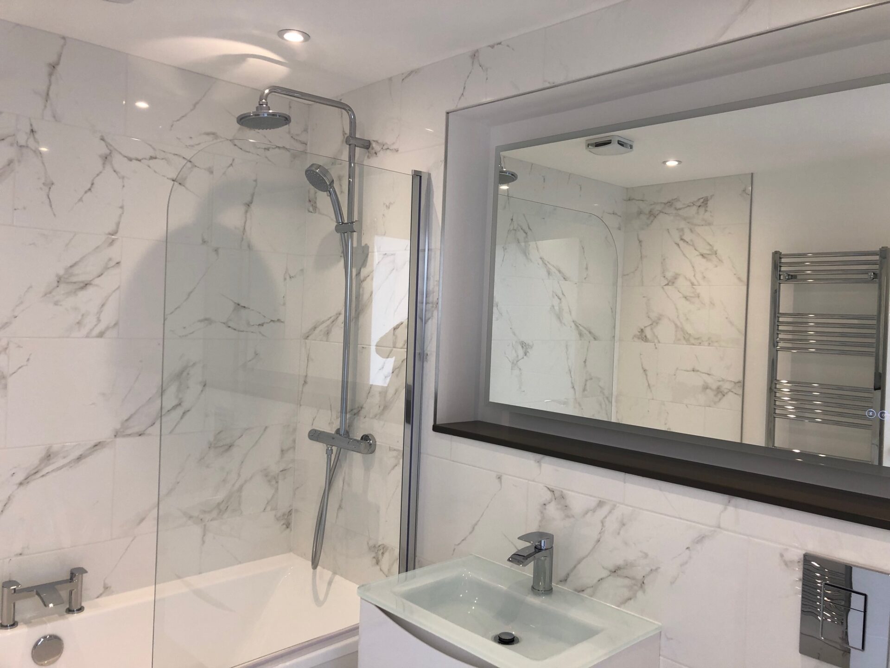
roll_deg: -1.2
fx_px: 720
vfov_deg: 49.7
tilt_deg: +0.4
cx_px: 445
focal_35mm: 28
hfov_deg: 63.4
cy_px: 334
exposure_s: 1/100
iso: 40
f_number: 1.8
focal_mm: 4
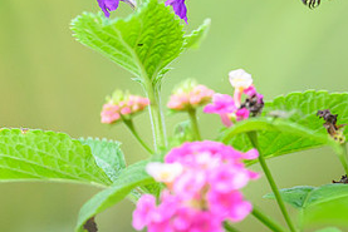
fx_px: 11141
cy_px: -76
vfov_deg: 1.2
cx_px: 272
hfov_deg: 1.8
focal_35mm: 1152
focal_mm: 400
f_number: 4
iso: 4000
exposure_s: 1/2500
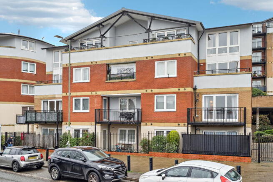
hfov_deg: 54.4
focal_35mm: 35
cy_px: 91
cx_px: 136
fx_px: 265
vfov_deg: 37.9
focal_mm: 35
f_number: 4.5
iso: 320
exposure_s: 1/80
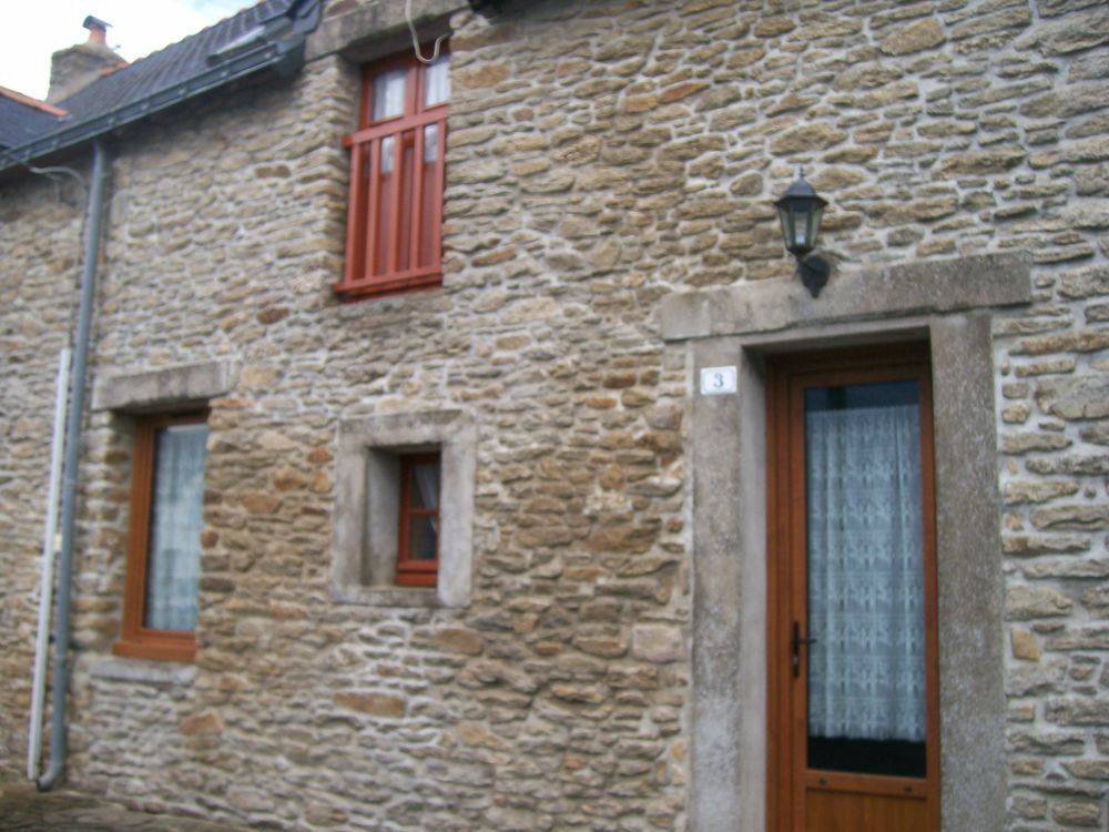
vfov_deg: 40.7
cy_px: 416
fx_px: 1121
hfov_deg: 52.6
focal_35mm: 35
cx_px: 554
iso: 80
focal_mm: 5.8
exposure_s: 1/514
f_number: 2.8
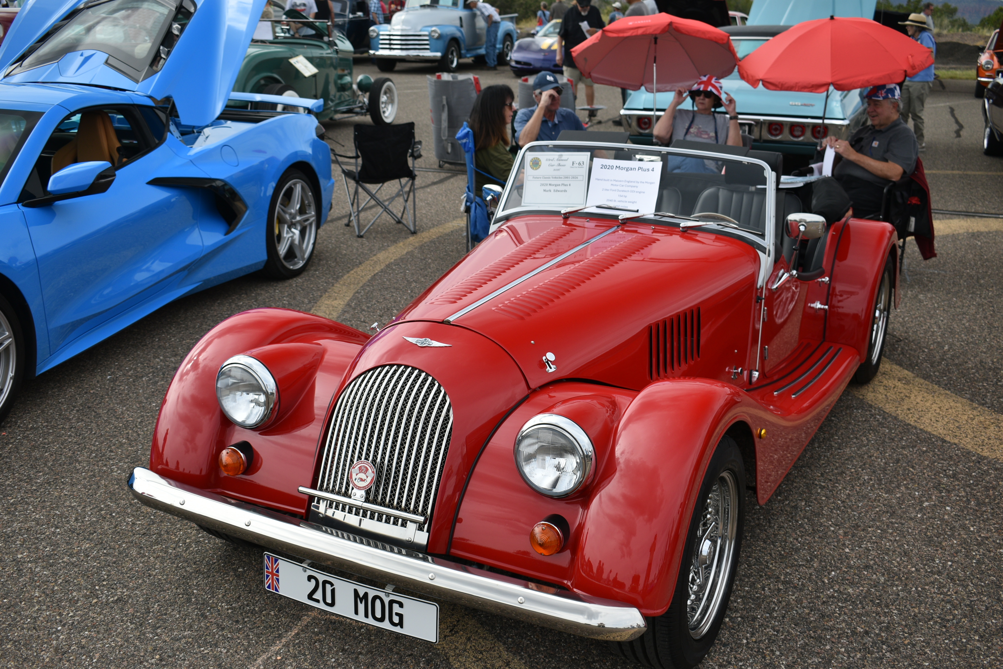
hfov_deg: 51.3
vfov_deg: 35.5
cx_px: 502
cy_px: 334
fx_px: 1045
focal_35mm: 38
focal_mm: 25
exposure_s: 1/400
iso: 160
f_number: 5
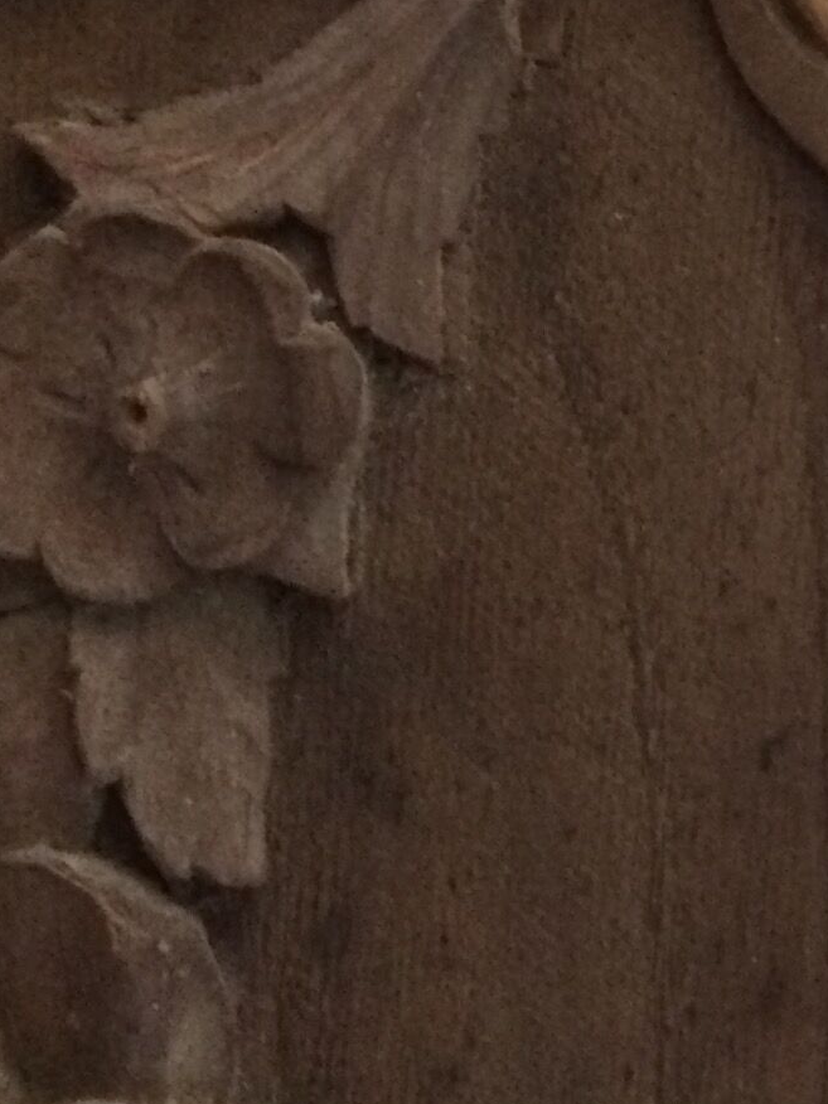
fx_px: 3444
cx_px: 1275
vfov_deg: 17.9
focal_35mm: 108
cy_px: 93
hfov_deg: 12.9
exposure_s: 1/20
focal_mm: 4.15
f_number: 2.2
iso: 320
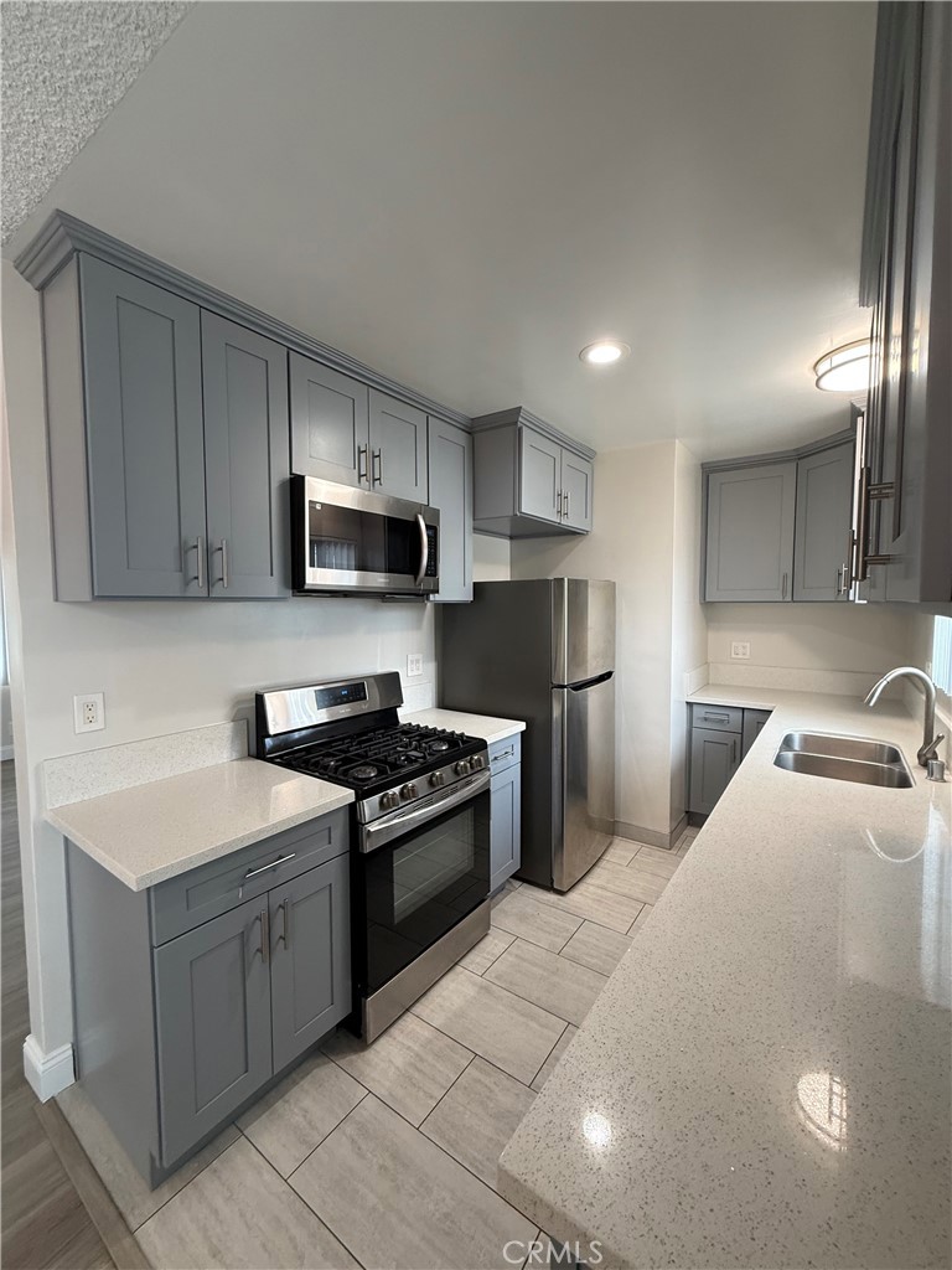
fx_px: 513
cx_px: 476
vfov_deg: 102.1
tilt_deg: -2.1
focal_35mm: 14
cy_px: 635
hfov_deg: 85.7
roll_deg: -0.2
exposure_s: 1/60
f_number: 2.2
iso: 160
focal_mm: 2.22
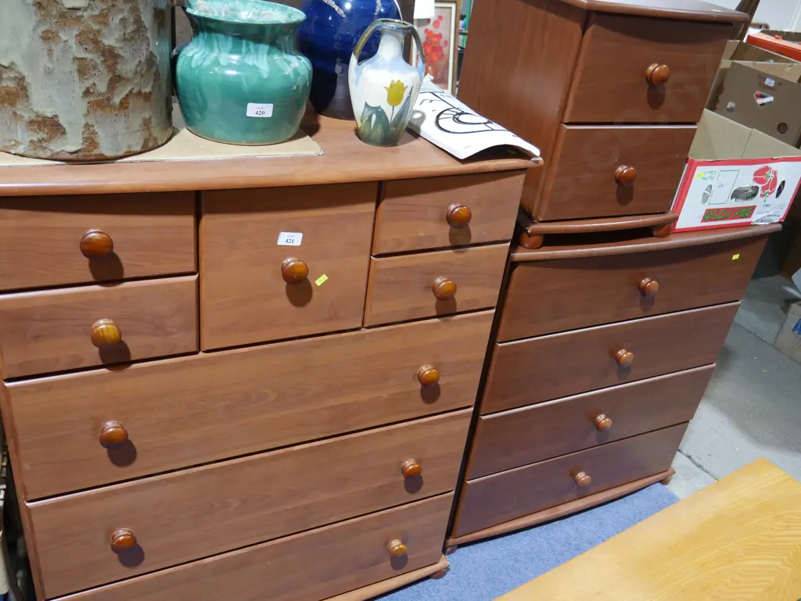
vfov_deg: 46.8
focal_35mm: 30
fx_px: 695
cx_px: 400
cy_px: 300
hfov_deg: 59.9
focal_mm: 15
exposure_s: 1/60
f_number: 3.6
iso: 800
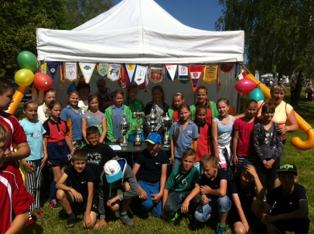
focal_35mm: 35
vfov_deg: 40.6
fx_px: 317
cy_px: 117
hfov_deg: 52.7
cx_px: 157
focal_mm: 3.85
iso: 80
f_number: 2.8
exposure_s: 1/2320
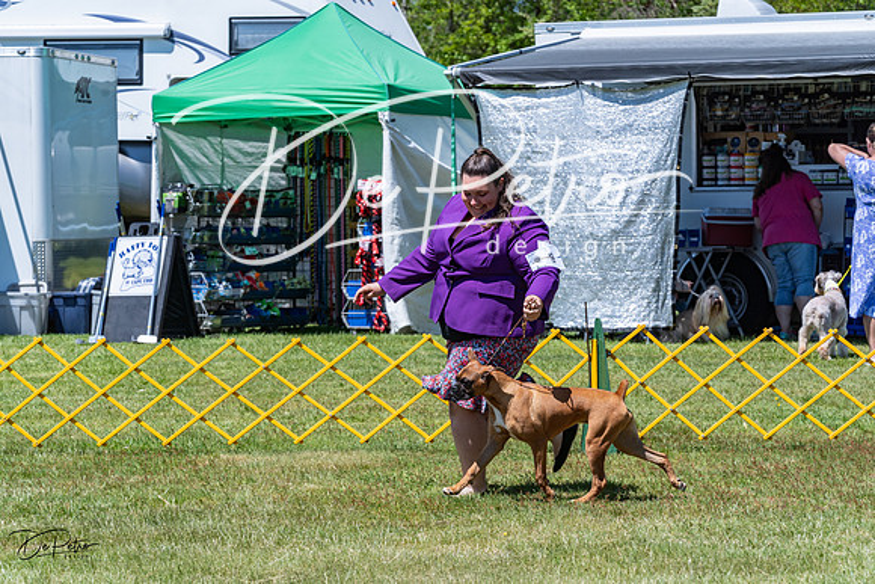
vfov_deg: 10.5
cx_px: 438
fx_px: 3185
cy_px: 292
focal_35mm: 131
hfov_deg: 15.6
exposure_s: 1/640
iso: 250
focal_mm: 131
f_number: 9
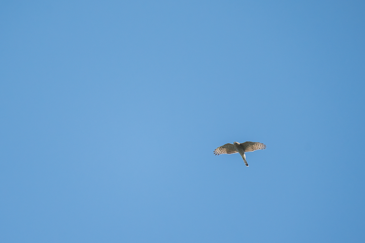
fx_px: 6083
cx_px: 182
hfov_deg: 3.4
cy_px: 122
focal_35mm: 600
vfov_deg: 2.3
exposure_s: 1/4000
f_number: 6.3
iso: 1600
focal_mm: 600
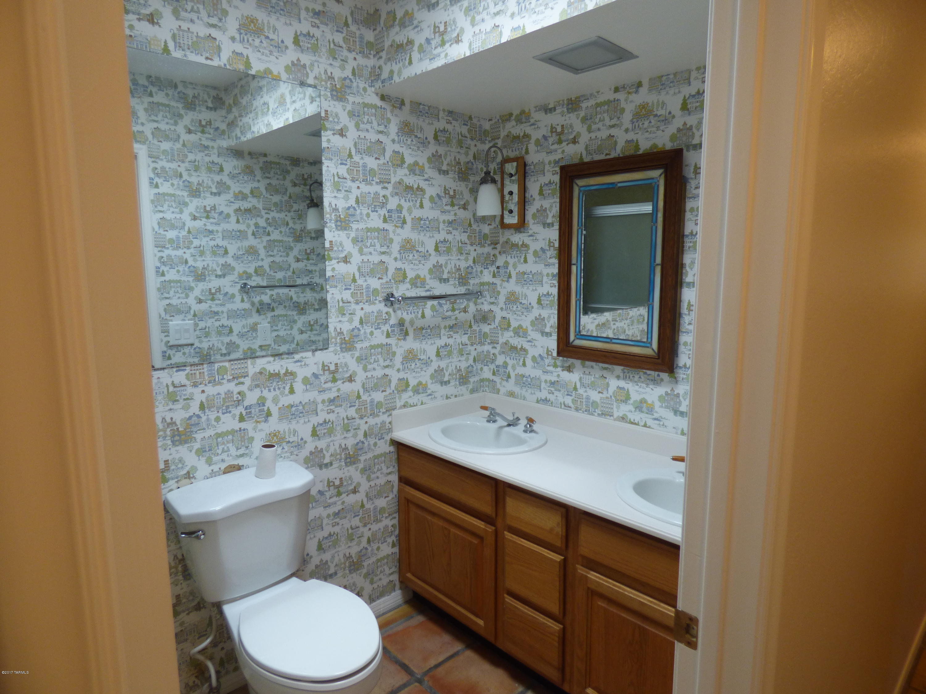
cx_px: 463
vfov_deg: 66.0
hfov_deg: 81.7
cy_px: 347
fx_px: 535
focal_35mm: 20
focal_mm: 3.58
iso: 125
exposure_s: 1/60
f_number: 2.8
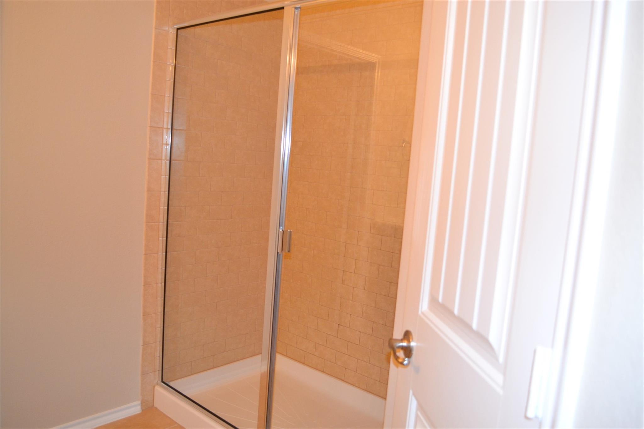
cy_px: 214
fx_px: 483
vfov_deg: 47.9
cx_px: 322
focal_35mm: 27
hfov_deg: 67.4
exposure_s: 1/60
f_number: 3.5
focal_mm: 18
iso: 900
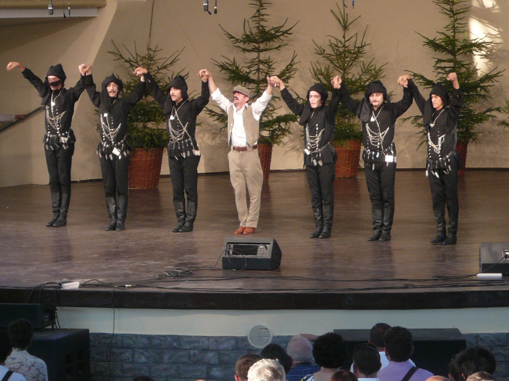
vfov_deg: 8.0
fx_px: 2720
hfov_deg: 10.7
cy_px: 160
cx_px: 238
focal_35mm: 185
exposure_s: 1/25
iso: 100
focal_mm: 16.8
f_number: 5.6
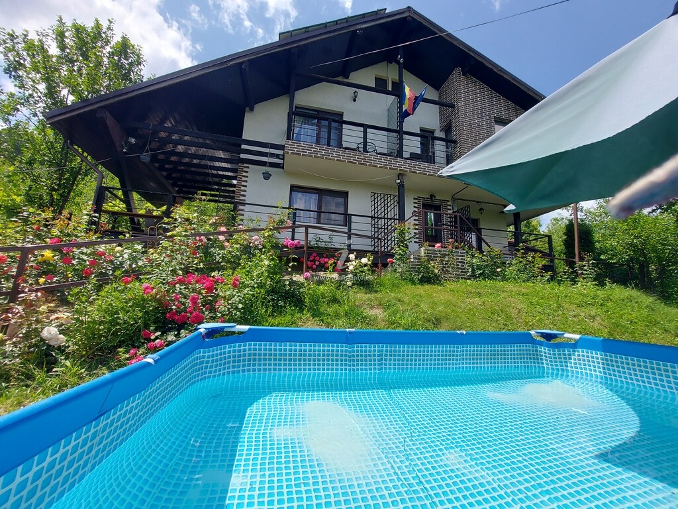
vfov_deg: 89.9
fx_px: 255
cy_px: 254
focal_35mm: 13
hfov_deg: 106.2
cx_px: 339
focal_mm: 1.74
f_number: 2.2
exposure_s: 1/1281
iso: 50
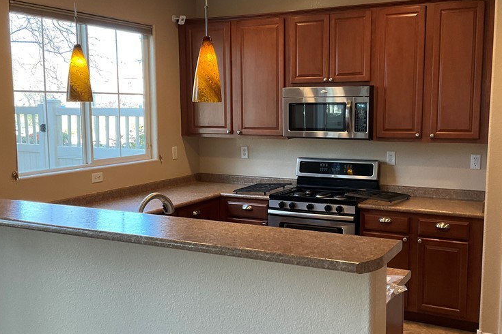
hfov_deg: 46.4
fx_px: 586
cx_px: 264
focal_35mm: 42
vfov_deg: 31.9
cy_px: 178
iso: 80
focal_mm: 3
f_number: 1.8
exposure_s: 1/60
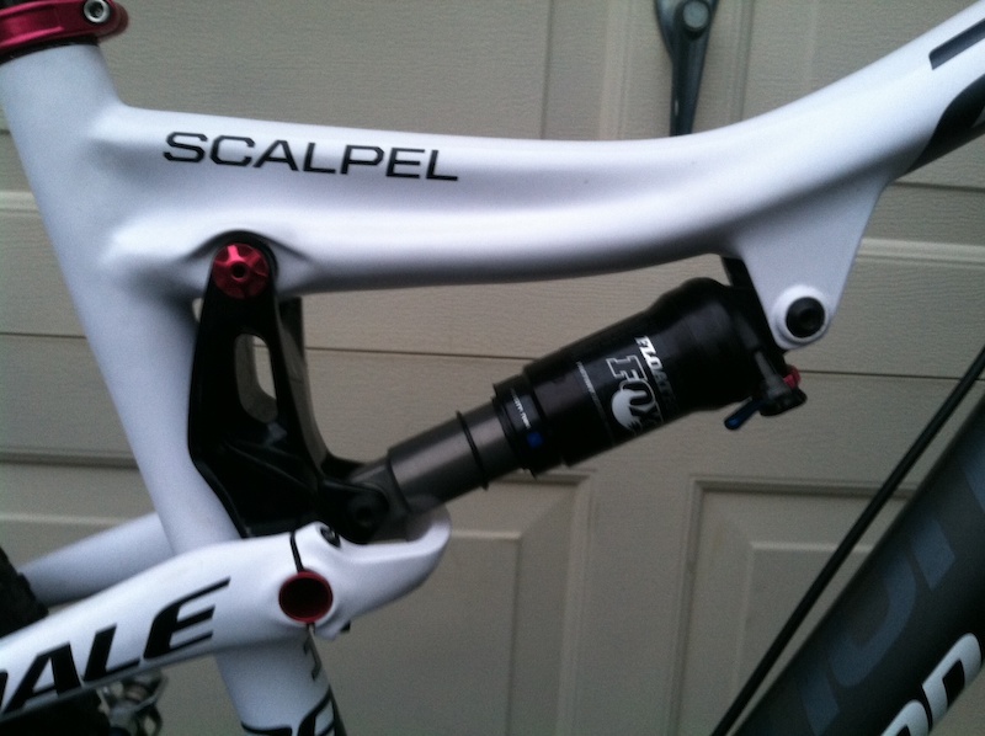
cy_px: 368
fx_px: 995
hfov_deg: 52.7
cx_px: 492
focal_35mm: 35
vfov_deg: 40.6
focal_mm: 3.85
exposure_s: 1/15
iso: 160
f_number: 2.8
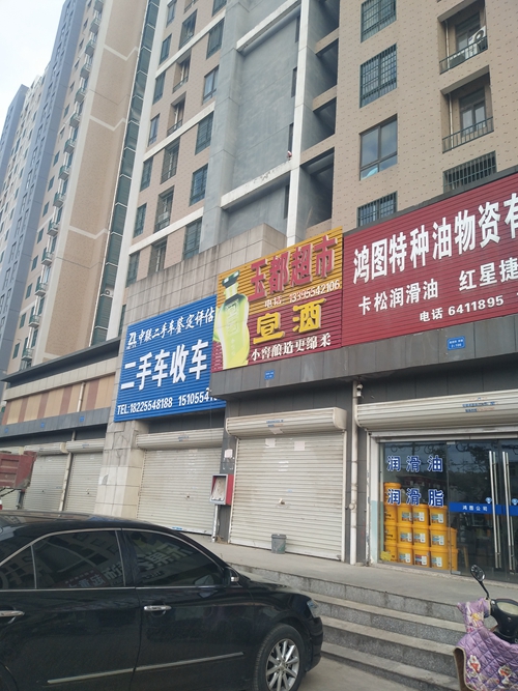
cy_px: 346
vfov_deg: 67.3
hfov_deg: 53.0
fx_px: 519
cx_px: 259
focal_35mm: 26
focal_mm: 3.88
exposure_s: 1/490
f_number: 2
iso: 50
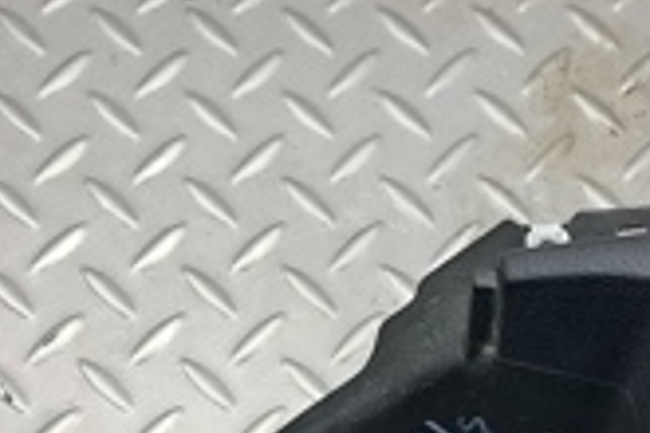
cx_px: 331
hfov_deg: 18.8
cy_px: 419
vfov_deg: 12.4
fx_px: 1968
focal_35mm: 109
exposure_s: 1/50
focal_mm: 4
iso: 200
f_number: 1.8
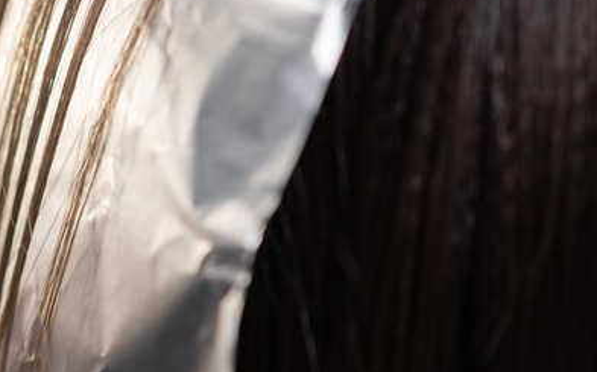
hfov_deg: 17.9
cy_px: 74
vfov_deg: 11.9
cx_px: -169
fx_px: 1772
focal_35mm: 109
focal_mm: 35
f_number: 2.8
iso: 100
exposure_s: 1/100
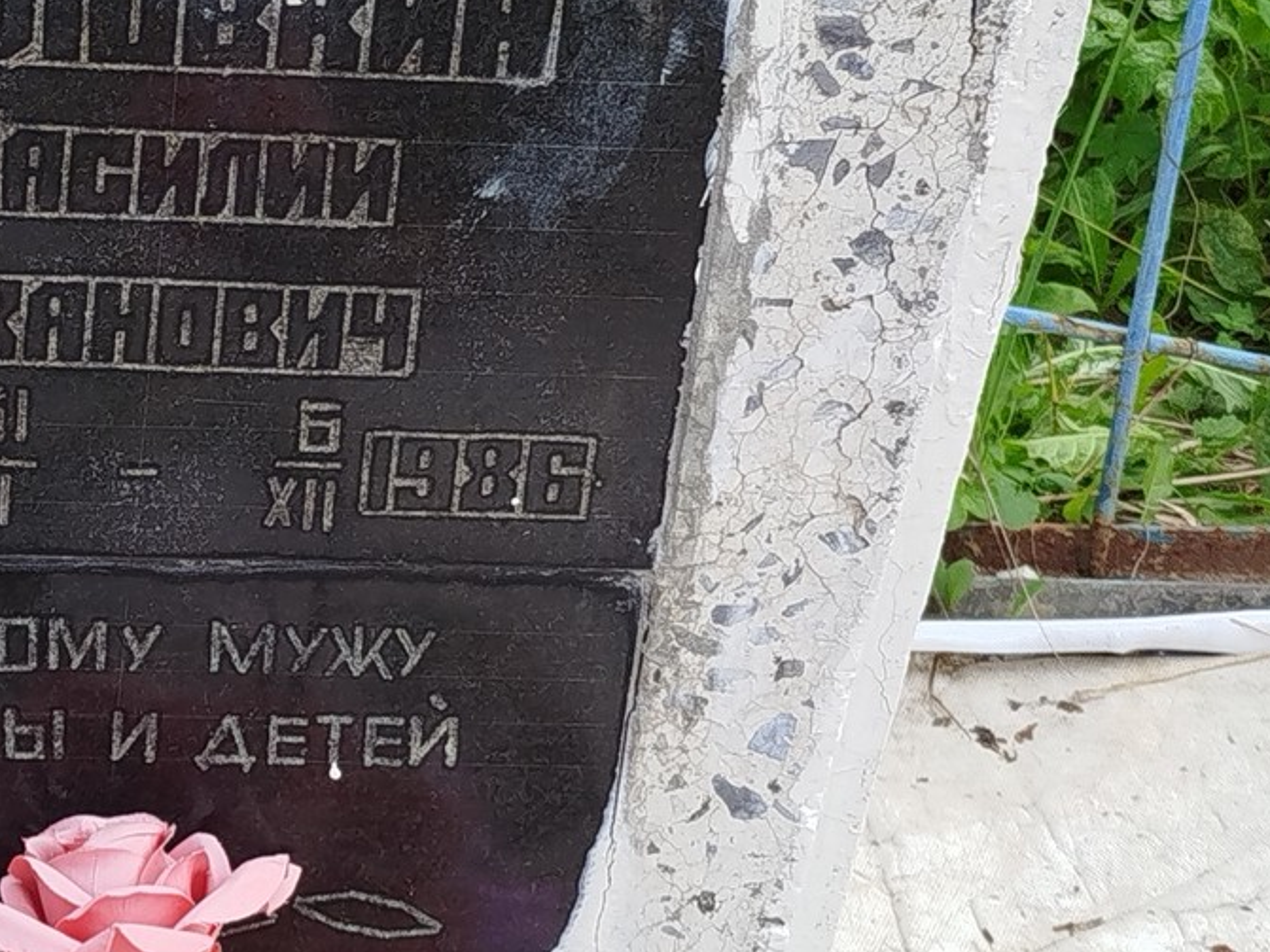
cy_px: 250
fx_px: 3778
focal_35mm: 103
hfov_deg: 18.7
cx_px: 53
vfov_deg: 14.3
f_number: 1.7
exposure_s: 1/219
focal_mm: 5.31
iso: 50
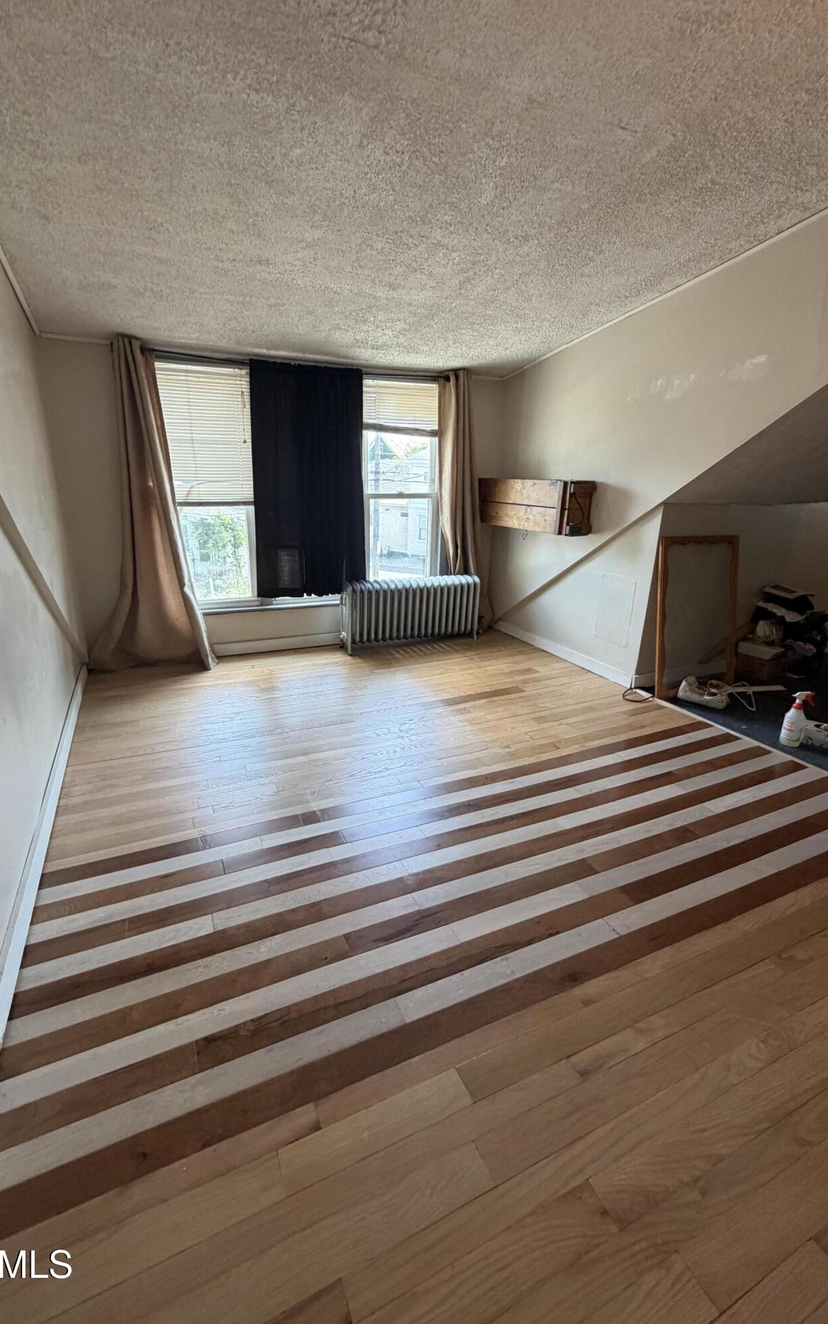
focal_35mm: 15
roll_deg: +0.2
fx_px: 542
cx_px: 376
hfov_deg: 74.6
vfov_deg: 101.5
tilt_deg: -17.2
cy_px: 657
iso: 200
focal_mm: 2.22
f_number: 2.2
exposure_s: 1/120
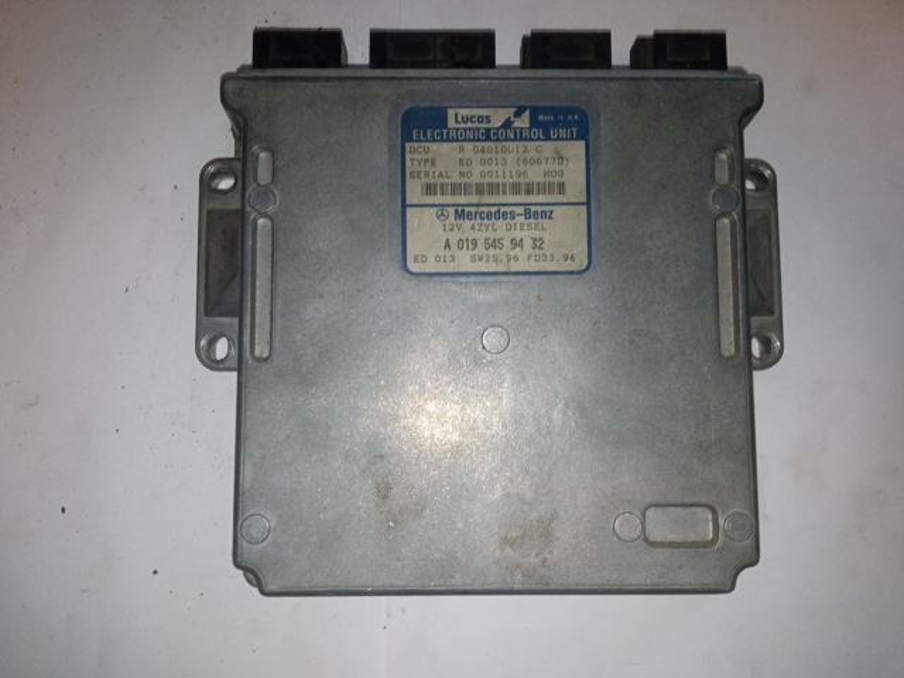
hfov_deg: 65.3
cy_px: 339
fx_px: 705
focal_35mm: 27
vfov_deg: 51.4
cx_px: 452
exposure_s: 1/33.3
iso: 307
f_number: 2.2
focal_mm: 3.79
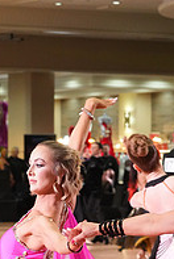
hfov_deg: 6.7
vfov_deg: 9.8
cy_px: 338
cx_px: 161
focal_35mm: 206
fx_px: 1488
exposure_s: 1/200
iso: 4000
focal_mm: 70
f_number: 5
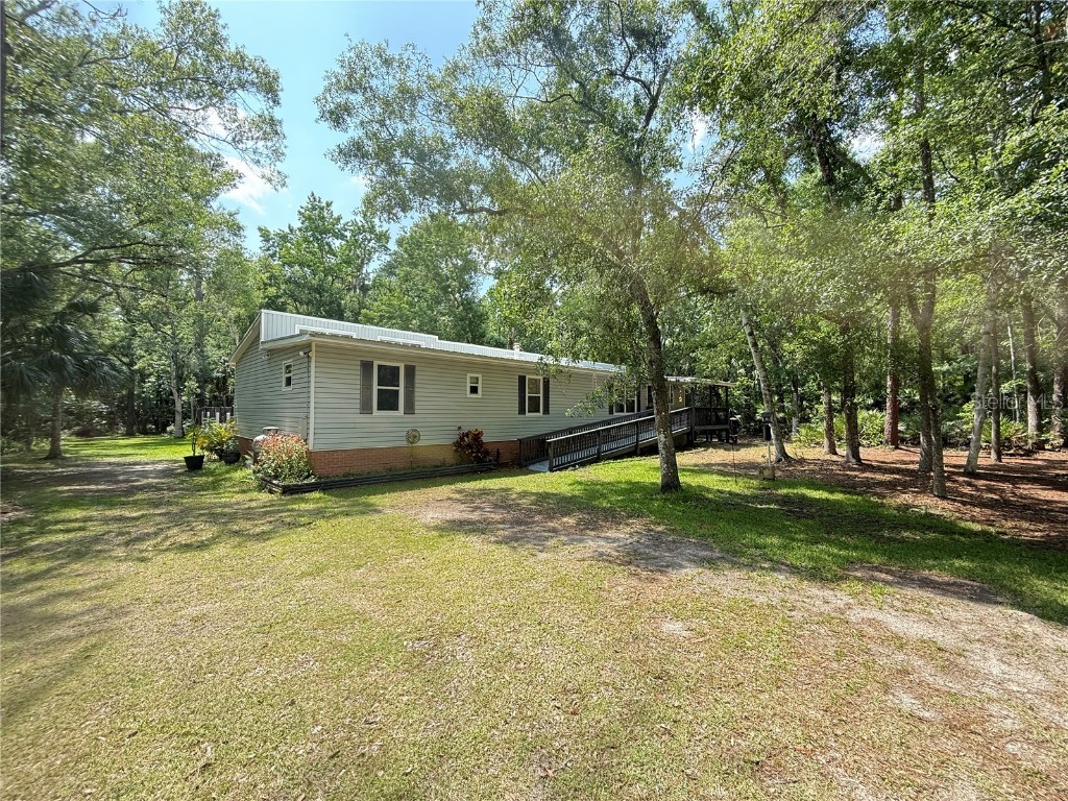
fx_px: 432
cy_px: 400
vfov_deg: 85.7
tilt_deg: +1.6
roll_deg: -0.1
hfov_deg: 102.1
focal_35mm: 14
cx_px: 534
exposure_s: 1/262
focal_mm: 2.22
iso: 64
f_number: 2.2
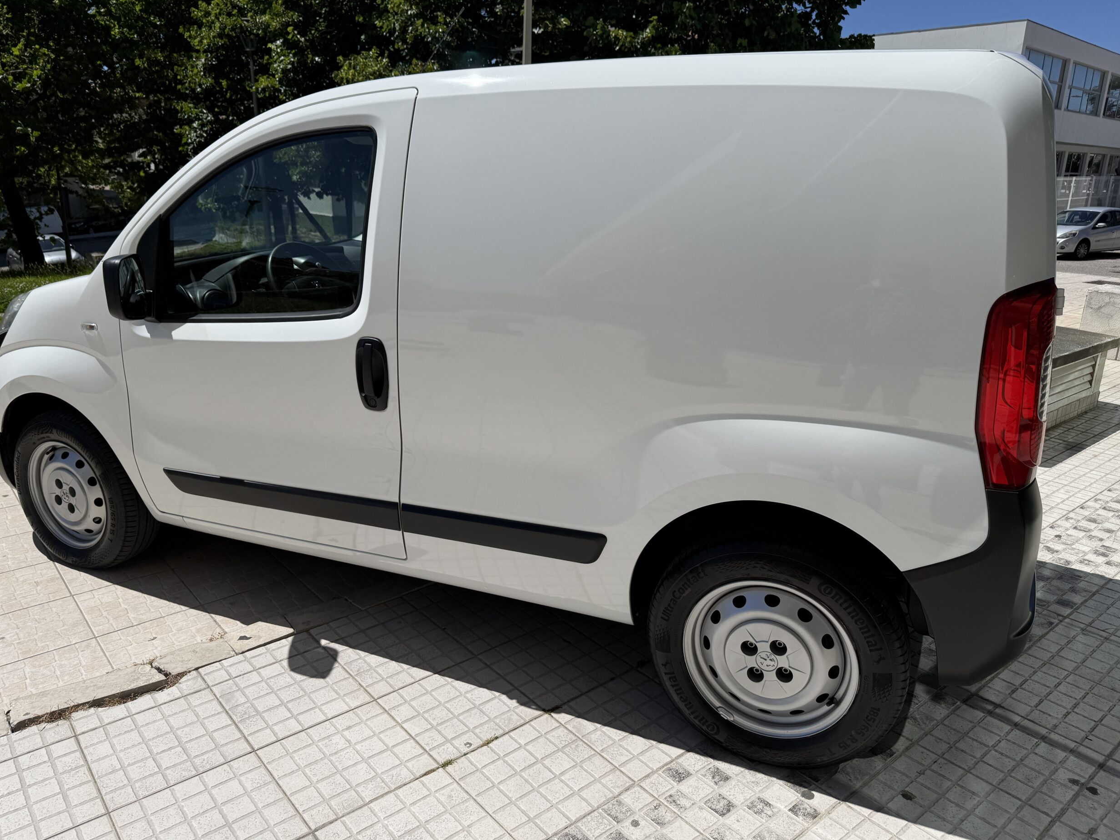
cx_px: 539
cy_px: 407
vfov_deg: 54.9
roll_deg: -1.5
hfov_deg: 69.4
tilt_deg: -15.9
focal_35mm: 25
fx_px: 809
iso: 80
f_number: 1.78
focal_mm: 6.76
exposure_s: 1/10309
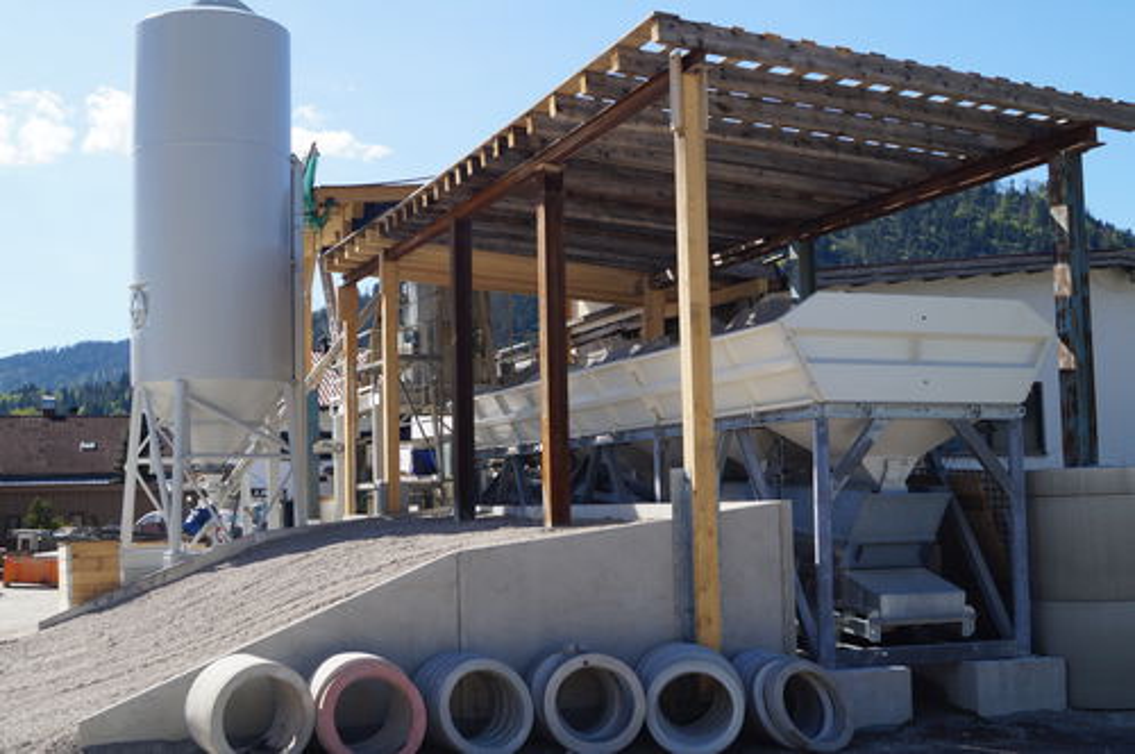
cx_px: 568
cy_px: 377
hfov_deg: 43.7
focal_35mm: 45
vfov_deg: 29.8
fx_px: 1417
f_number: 10
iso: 100
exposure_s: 1/125
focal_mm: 30
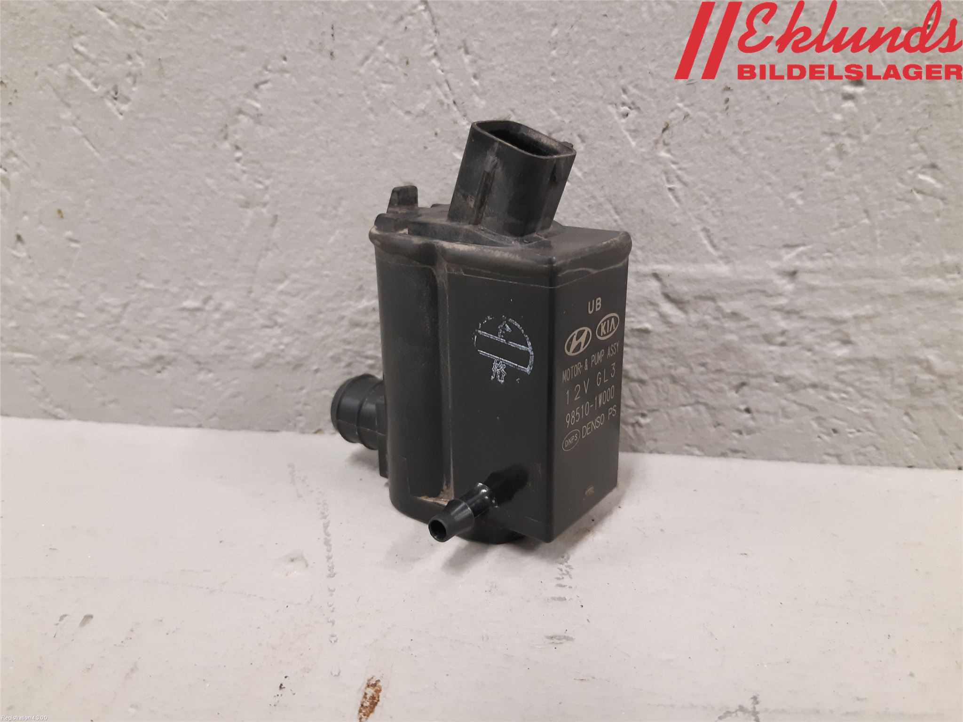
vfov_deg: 53.1
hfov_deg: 67.3
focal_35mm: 26
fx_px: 723
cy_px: 361
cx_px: 482
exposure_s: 1/50
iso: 250
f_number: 1.7
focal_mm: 3.93
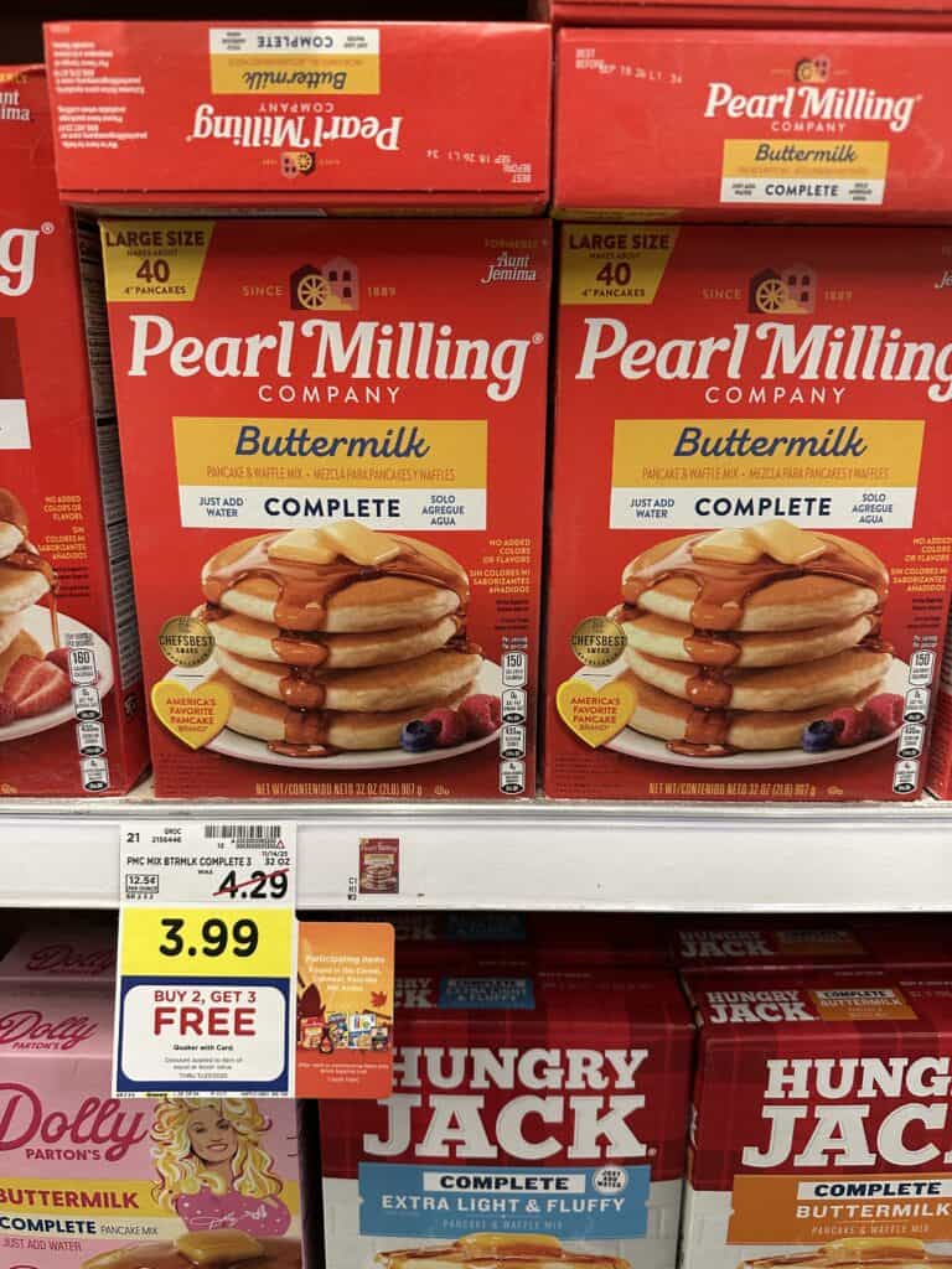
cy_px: 634
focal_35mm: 24
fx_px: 880
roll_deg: -1.3
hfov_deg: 56.8
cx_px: 476
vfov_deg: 71.6
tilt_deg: -16.4
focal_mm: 6.86
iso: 200
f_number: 1.78
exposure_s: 1/60
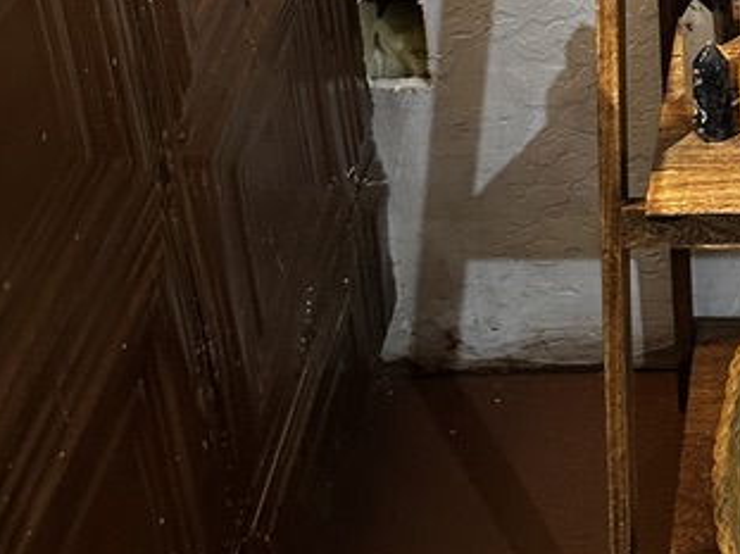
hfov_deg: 22.6
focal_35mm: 79
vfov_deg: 16.2
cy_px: -388
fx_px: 1688
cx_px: 907
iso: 250
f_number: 1.78
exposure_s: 1/60
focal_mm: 6.86
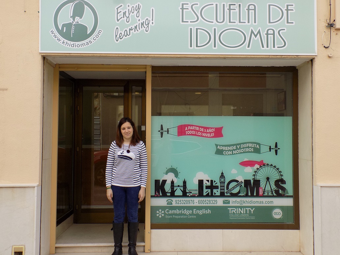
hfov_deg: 45.8
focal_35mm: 41
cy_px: 128
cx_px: 170
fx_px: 403
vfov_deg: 35.1
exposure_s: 1/160
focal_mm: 7.3
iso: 80
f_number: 3.6
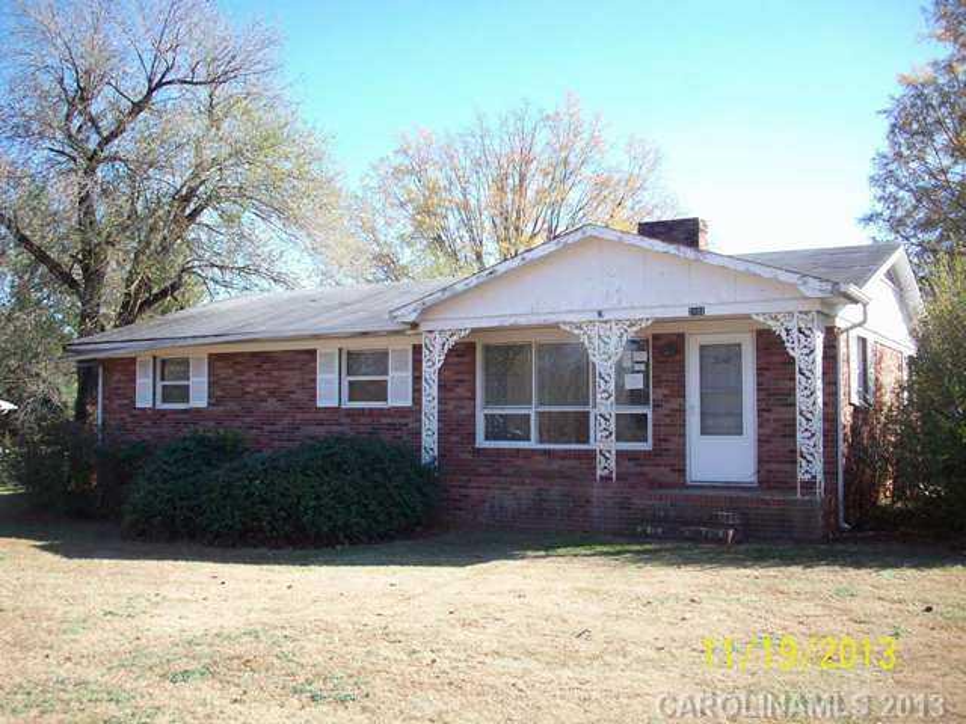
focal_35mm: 37
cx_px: 483
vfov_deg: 38.7
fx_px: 1033
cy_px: 362
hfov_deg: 50.1
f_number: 2.8
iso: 80
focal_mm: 6.2
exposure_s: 1/367
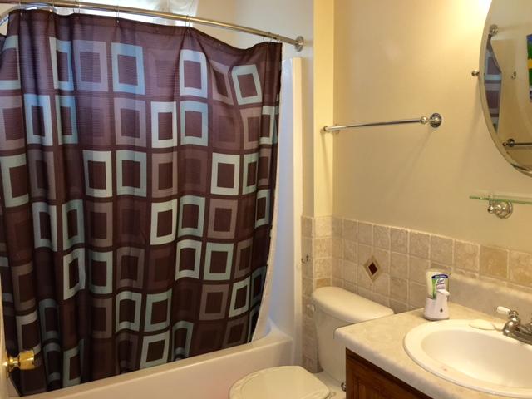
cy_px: 200
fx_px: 446
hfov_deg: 61.7
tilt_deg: -5.5
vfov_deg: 48.2
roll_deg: +1.1
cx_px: 266
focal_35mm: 29
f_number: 2.2
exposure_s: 1/25
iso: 100
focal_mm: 4.15
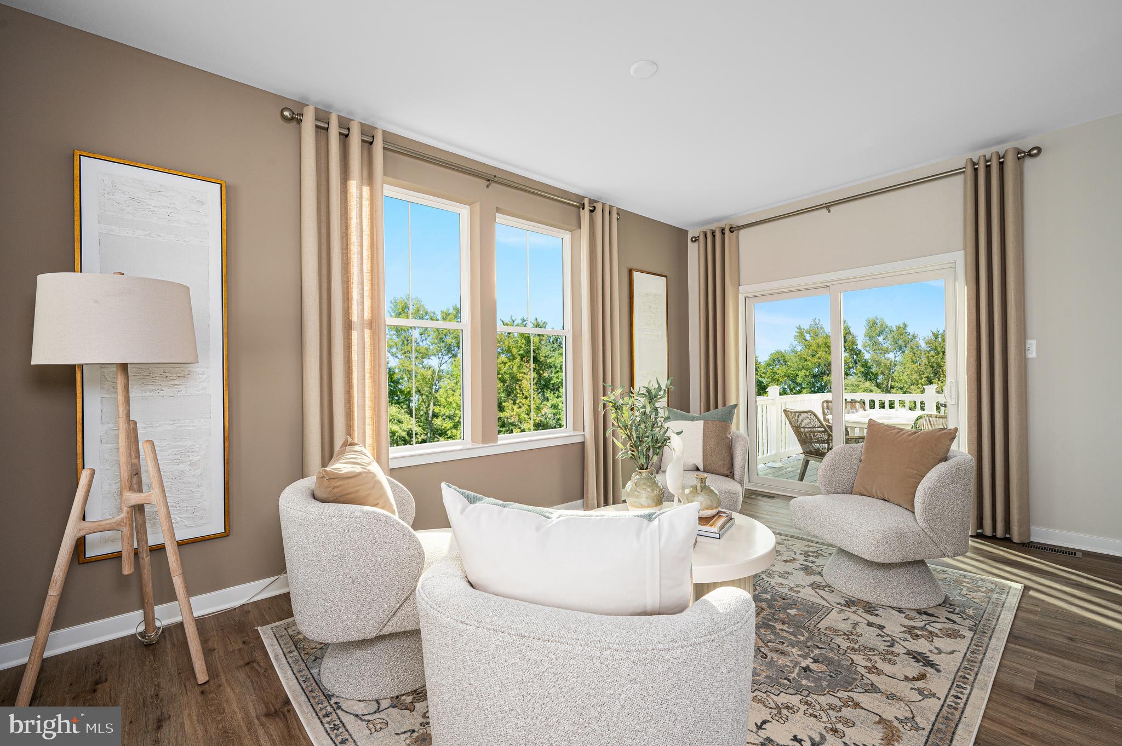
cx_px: 561
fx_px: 483
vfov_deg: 75.4
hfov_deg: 98.6
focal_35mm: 16
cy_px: 373
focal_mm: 15.5
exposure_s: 1/180
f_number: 8
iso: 400
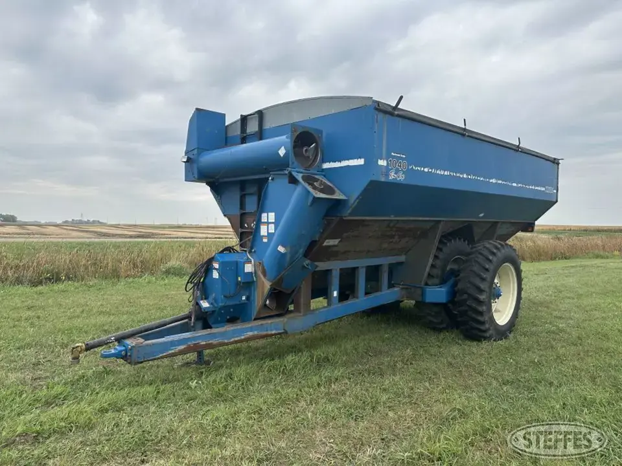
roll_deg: -0.7
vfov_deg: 56.8
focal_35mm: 24
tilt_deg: +0.7
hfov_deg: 71.6
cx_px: 311
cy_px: 233
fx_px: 431
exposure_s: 1/1812
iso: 80
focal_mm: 6.86
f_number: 1.78
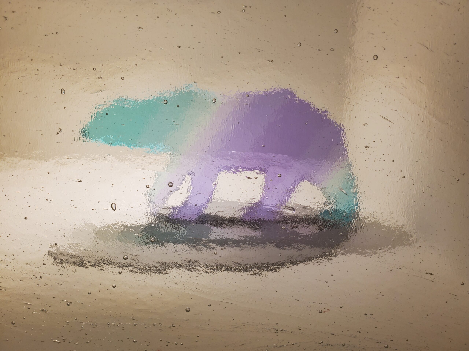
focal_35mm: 26
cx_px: 234
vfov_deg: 53.1
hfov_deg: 67.3
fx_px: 352
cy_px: 176
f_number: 2.4
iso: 50
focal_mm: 4.3
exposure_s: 1/166
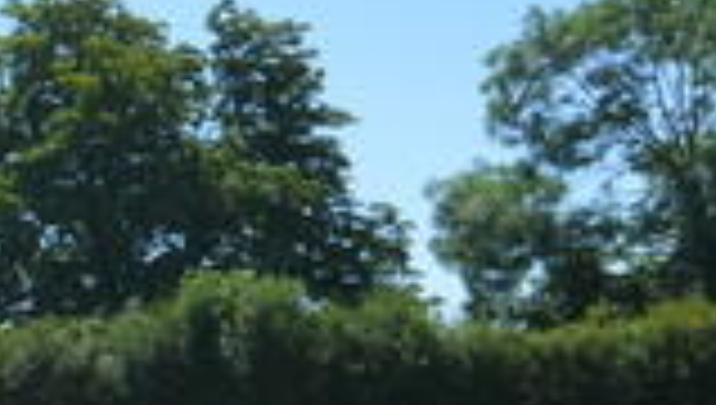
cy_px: 569
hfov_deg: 16.5
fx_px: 1920
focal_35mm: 101
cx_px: -680
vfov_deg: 11.6
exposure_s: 1/250
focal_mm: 10
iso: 100
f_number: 8
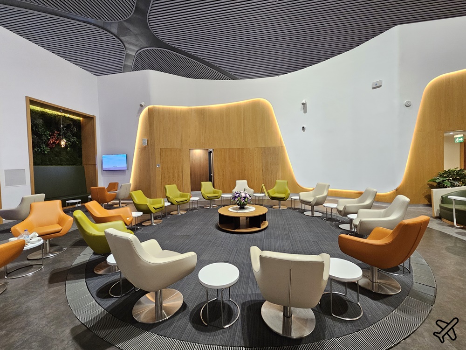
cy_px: 175
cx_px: 233
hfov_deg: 106.2
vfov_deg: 89.9
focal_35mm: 13
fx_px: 175
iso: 400
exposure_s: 1/33.3
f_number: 2.2
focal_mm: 2.2
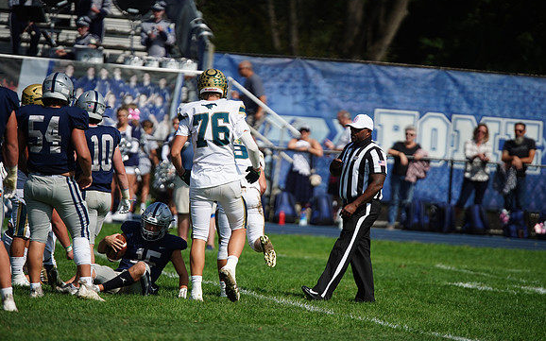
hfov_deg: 6.8
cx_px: 273
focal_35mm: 307
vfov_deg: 4.3
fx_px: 4567
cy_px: 169
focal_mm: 300
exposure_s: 1/8000
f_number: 2.8
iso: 400
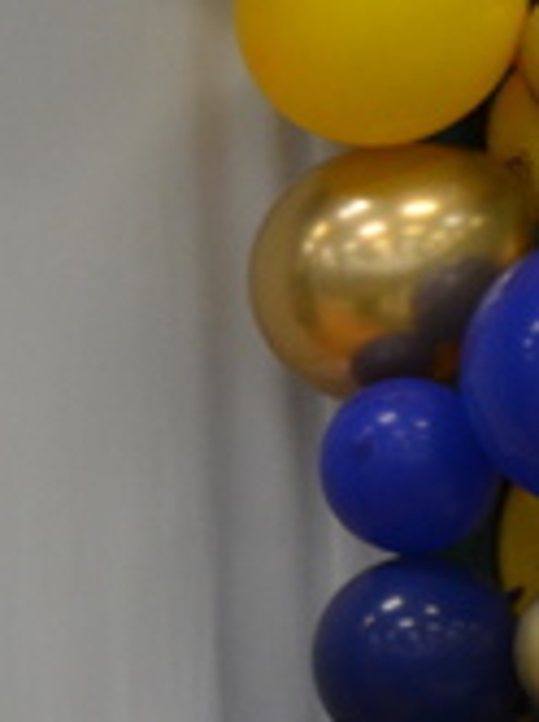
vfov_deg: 2.1
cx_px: -956
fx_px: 19419
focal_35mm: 933
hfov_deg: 1.6
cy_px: 291
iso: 800
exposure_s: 1/30
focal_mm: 105
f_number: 5.6
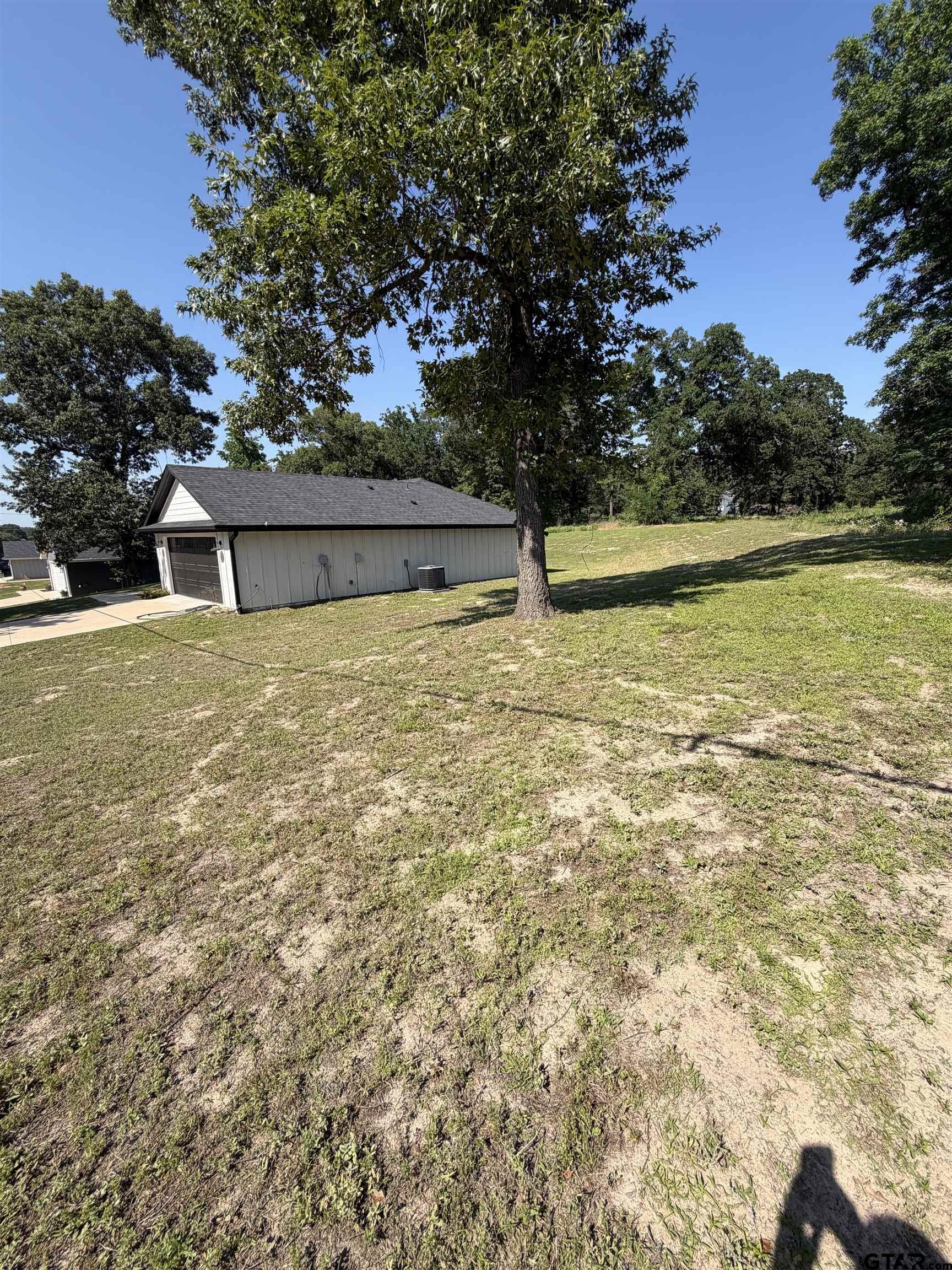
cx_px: 476
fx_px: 513
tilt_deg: -12.5
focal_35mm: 14
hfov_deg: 85.7
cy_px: 635
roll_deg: +0.0
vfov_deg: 102.1
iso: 25
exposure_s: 1/770
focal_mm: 2.22
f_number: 2.2
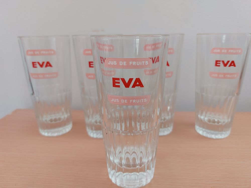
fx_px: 181
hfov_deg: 69.4
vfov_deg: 54.9
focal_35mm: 25
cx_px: 126
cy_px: 94
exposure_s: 1/50
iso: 250
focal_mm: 5.23
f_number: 1.8
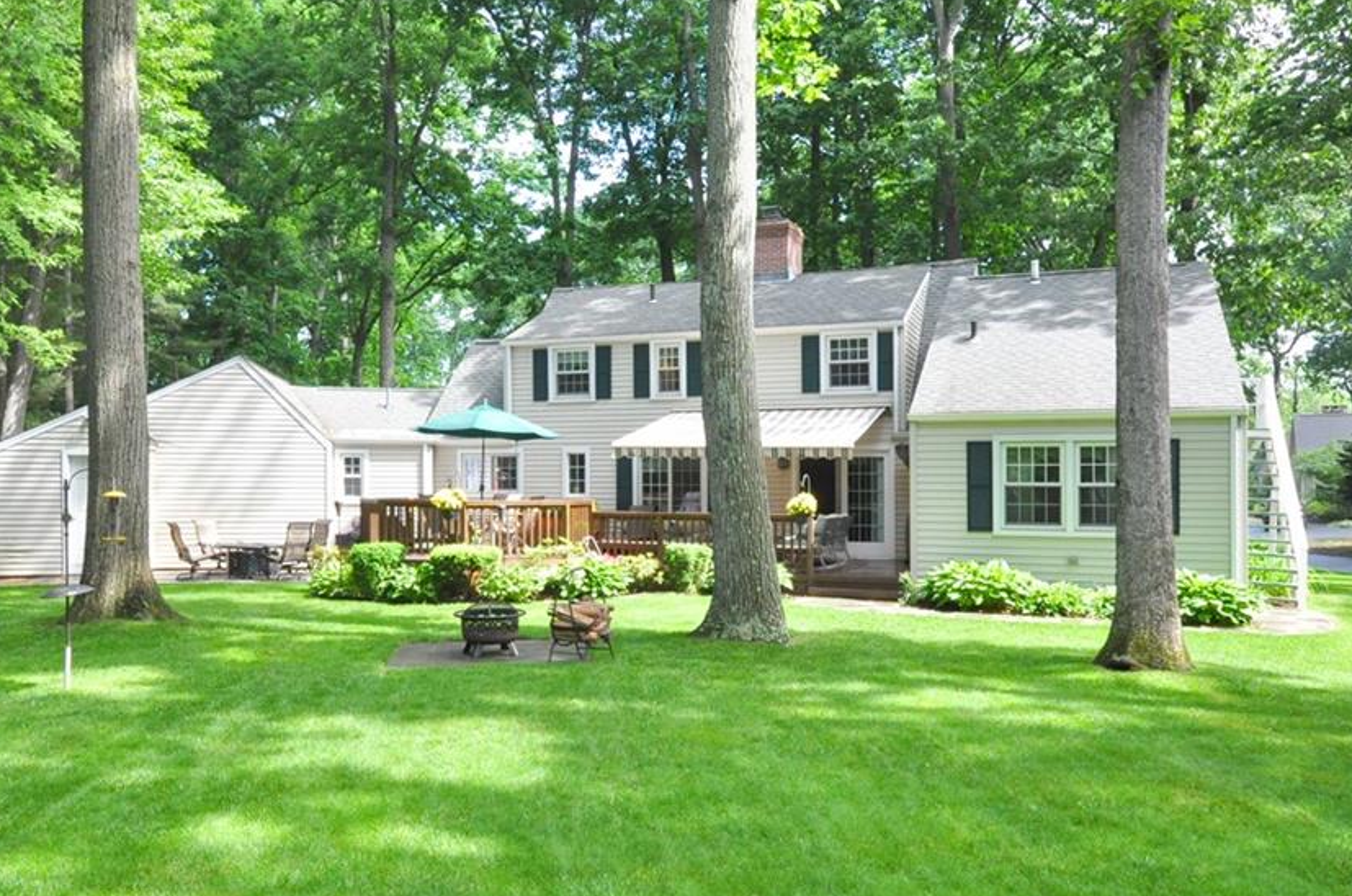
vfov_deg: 49.3
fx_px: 975
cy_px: 393
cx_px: 597
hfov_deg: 69.3
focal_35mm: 26
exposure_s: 1/400
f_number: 8
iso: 1000
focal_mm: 14
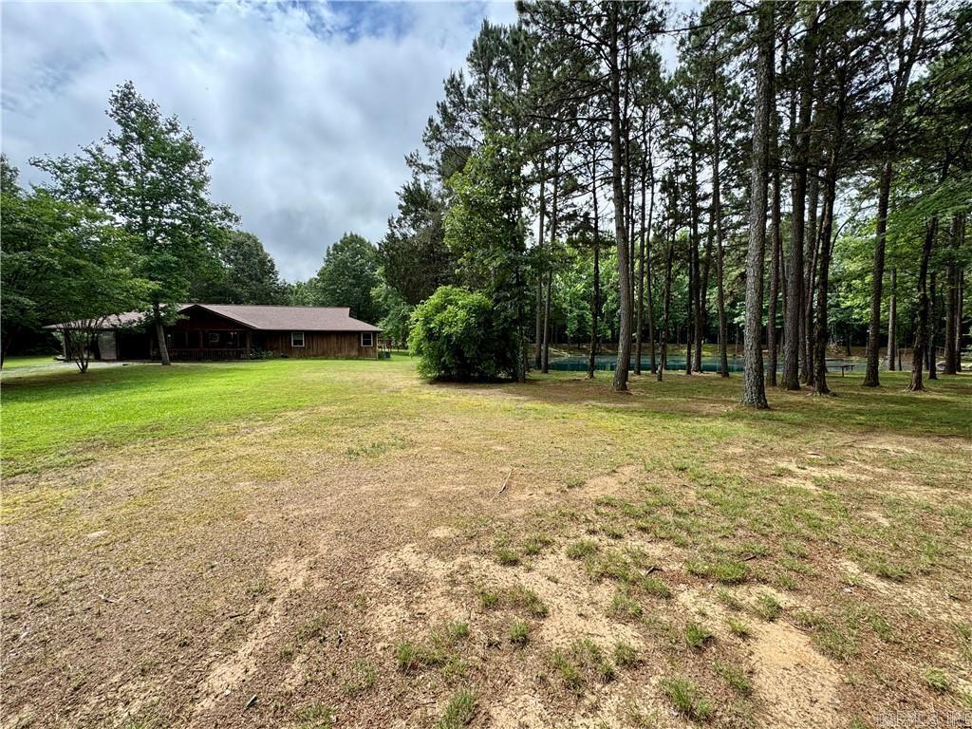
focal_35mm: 14
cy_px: 364
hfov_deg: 102.1
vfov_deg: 85.7
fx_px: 393
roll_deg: -0.4
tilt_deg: -3.5
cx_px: 486
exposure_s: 1/749
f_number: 2.2
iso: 40
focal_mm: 2.22
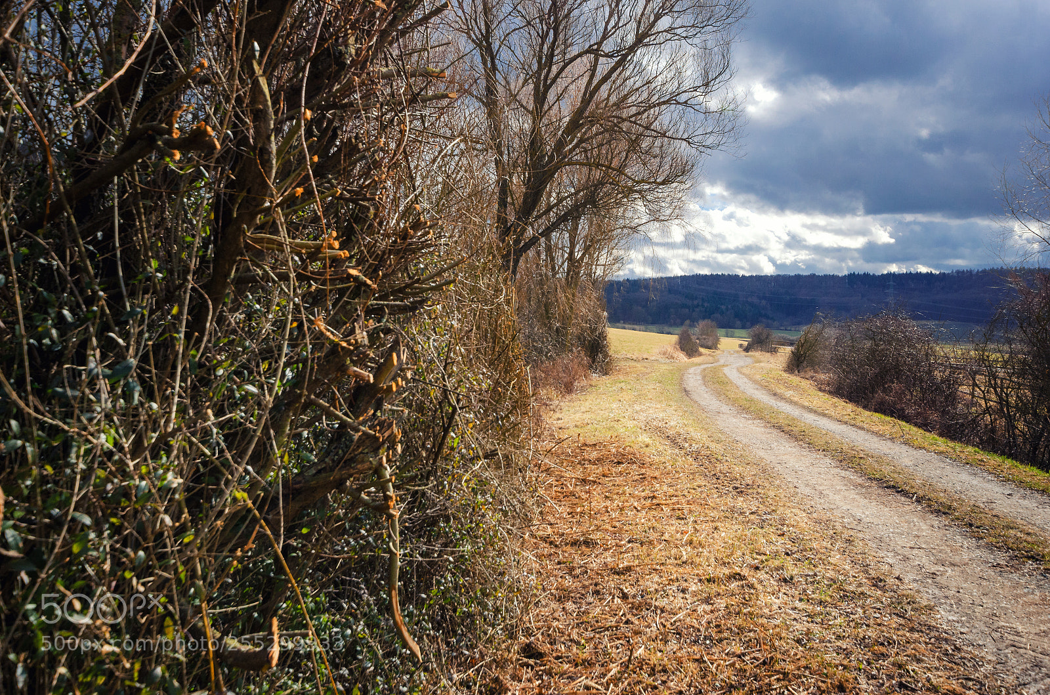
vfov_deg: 43.4
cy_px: 348
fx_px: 873
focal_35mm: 30
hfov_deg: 62.0
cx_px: 525
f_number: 8
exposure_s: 1/1000
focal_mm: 20
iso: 400
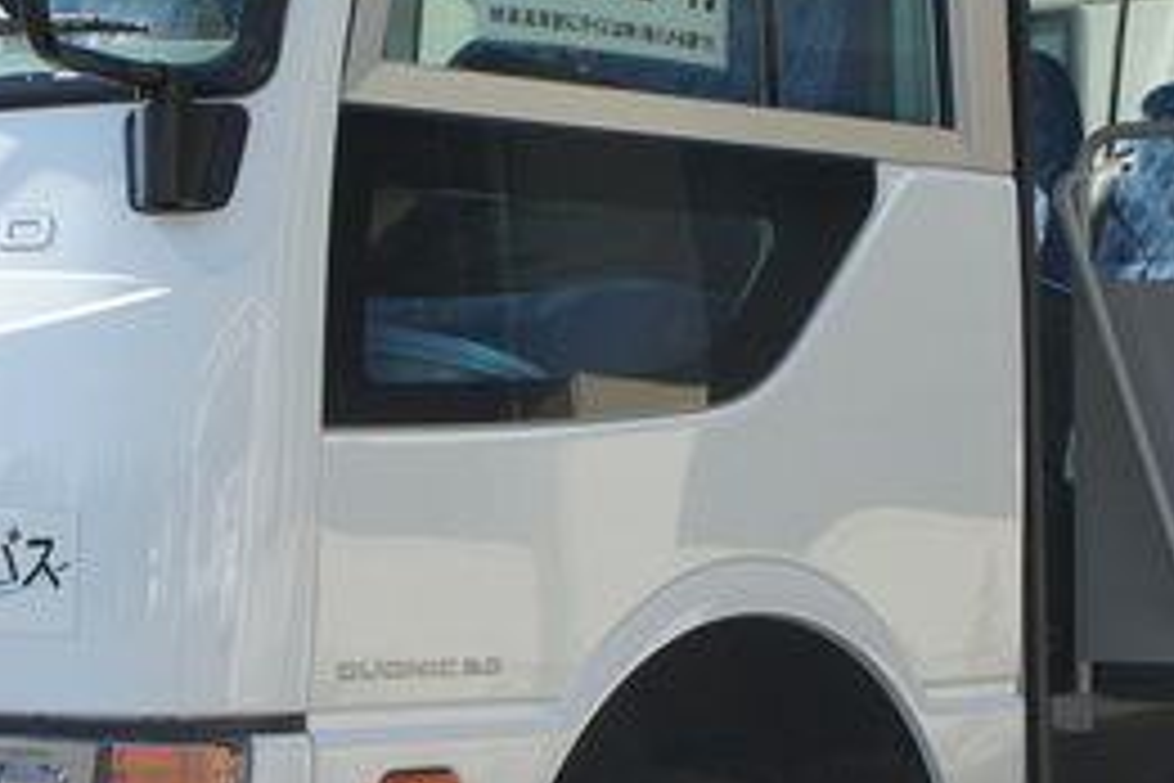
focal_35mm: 108
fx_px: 3507
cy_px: 362
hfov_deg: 19.0
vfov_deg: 12.7
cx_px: 708
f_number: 5
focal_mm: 23
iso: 200
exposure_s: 1/500
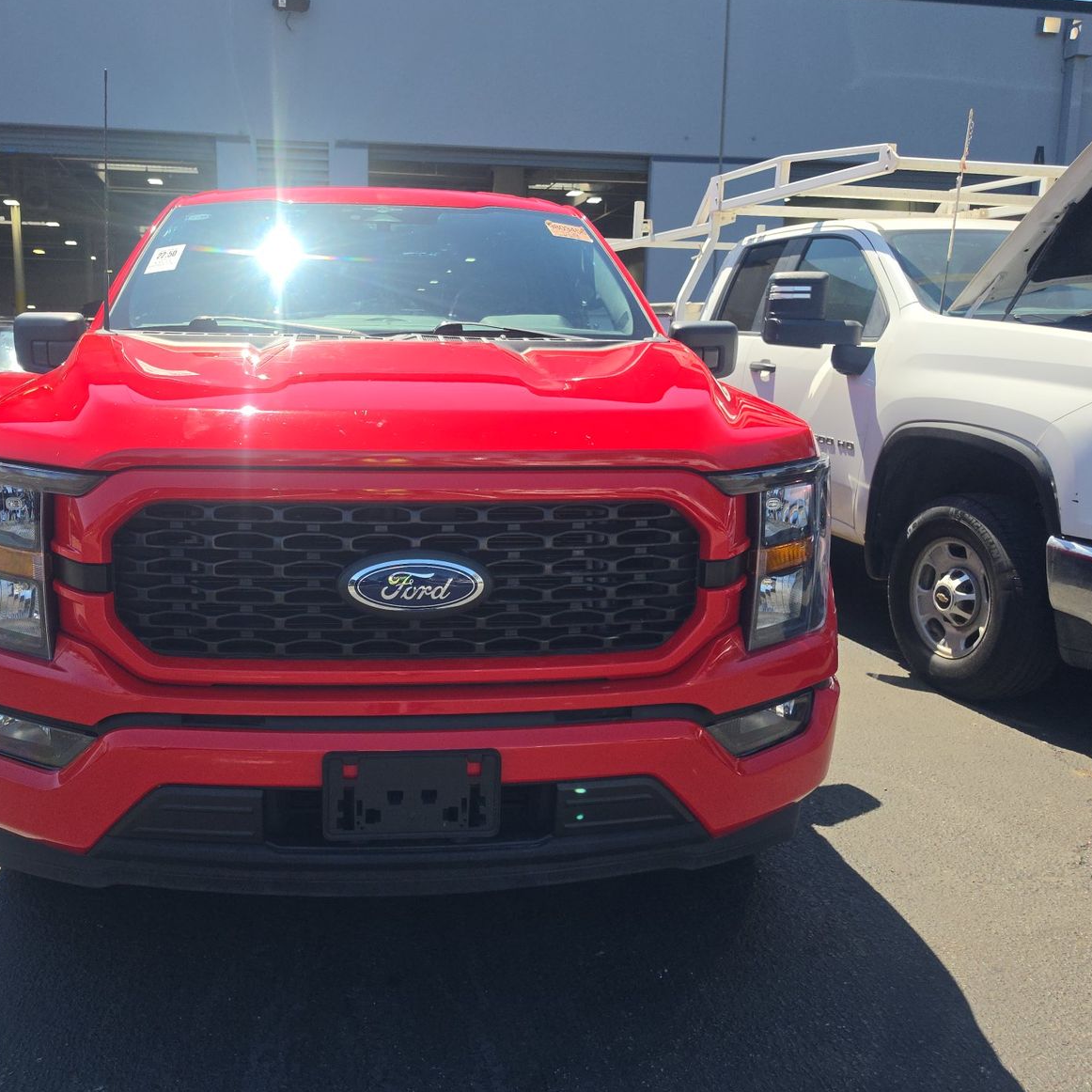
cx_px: 414
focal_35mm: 28
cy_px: 544
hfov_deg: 56.7
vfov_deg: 57.3
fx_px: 999
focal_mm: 6.5
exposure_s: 1/5015
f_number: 1.4
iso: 63
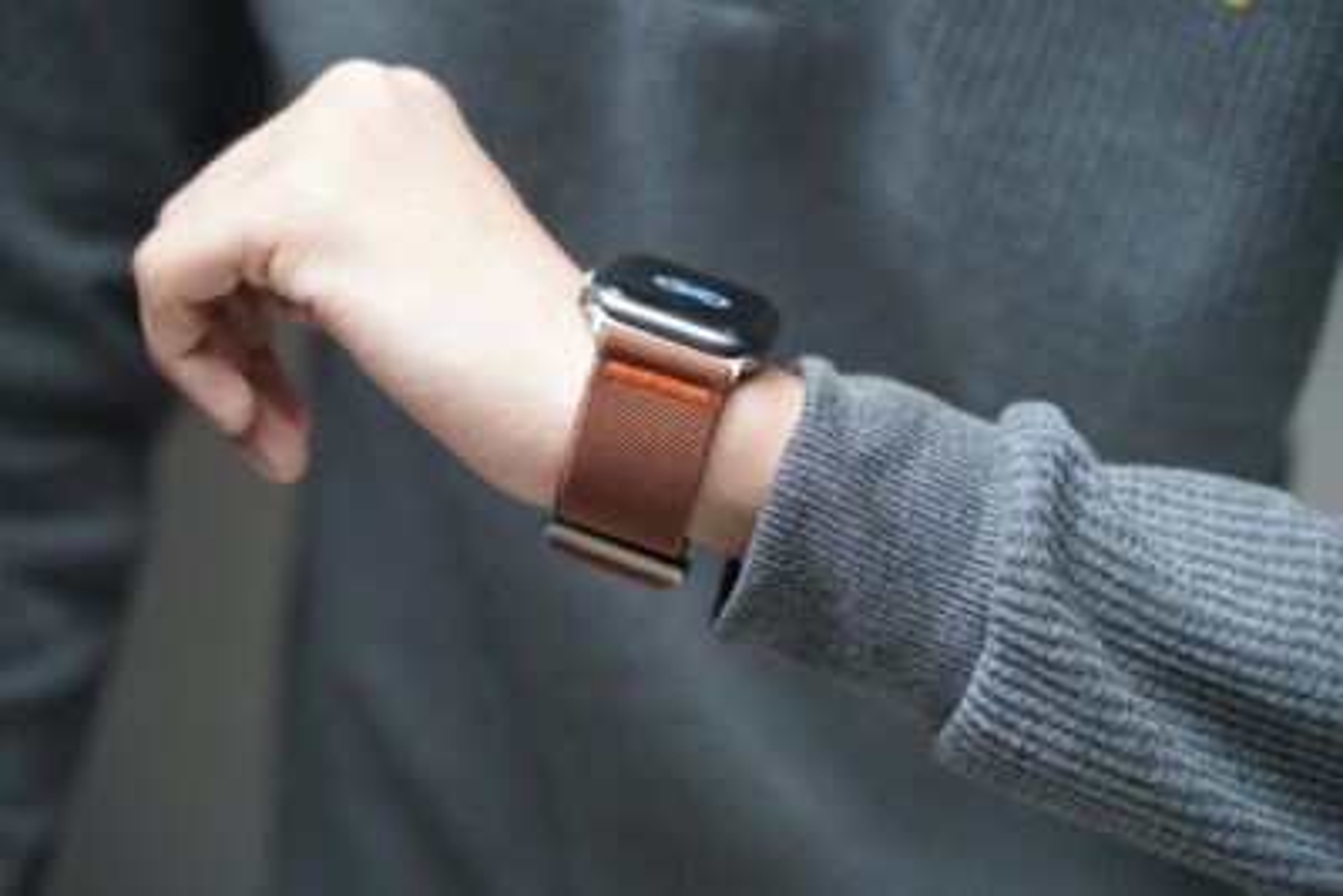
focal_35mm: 75
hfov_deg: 27.0
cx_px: 672
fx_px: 2799
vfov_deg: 18.2
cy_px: 448
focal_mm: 75
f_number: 4
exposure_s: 1/200
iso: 5000
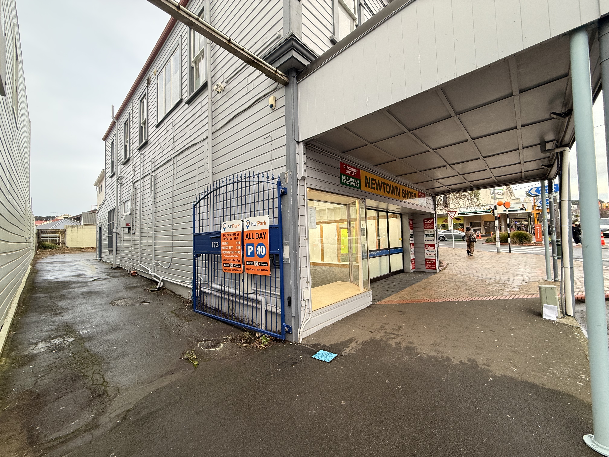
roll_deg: +1.1
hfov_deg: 102.1
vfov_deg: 85.7
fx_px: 246
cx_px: 304
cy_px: 228
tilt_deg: +2.3
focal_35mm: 14
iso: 100
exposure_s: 1/100
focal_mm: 2.22
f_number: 2.2
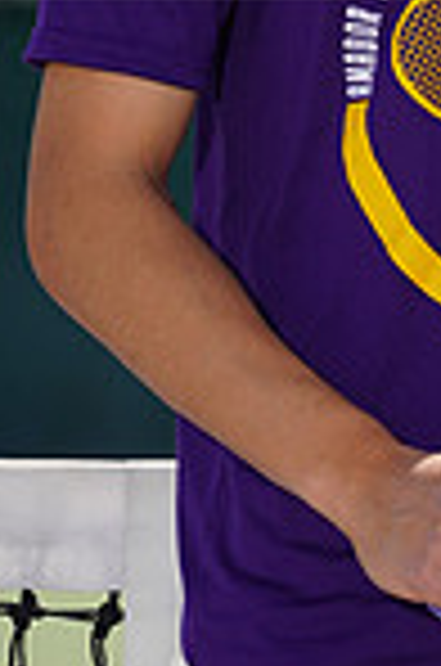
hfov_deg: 1.0
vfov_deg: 1.5
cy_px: -144
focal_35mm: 1356
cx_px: 614
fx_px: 25032
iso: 100
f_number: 9
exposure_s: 1/250
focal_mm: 345
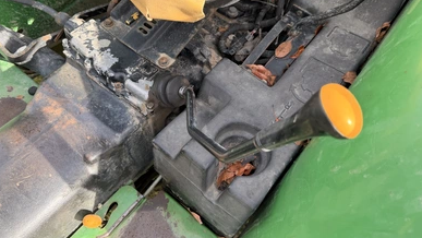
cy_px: 106
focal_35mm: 27
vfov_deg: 42.9
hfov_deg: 69.8
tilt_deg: -58.8
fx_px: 302
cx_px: 206
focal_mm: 6.76
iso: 100
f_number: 1.78
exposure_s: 1/898
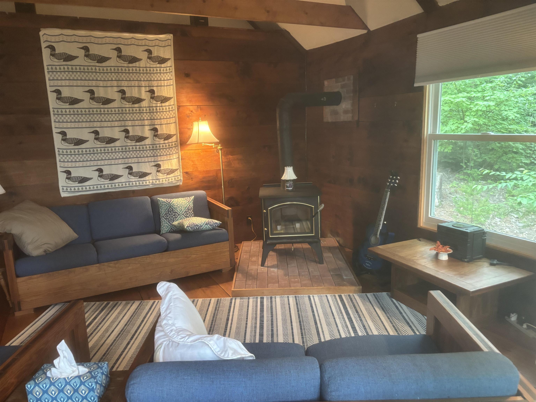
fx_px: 403
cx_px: 268
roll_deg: +1.1
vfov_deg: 53.1
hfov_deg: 67.3
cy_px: 201
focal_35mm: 26
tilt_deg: -11.0
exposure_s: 1/60
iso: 500
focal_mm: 5.96
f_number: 1.6
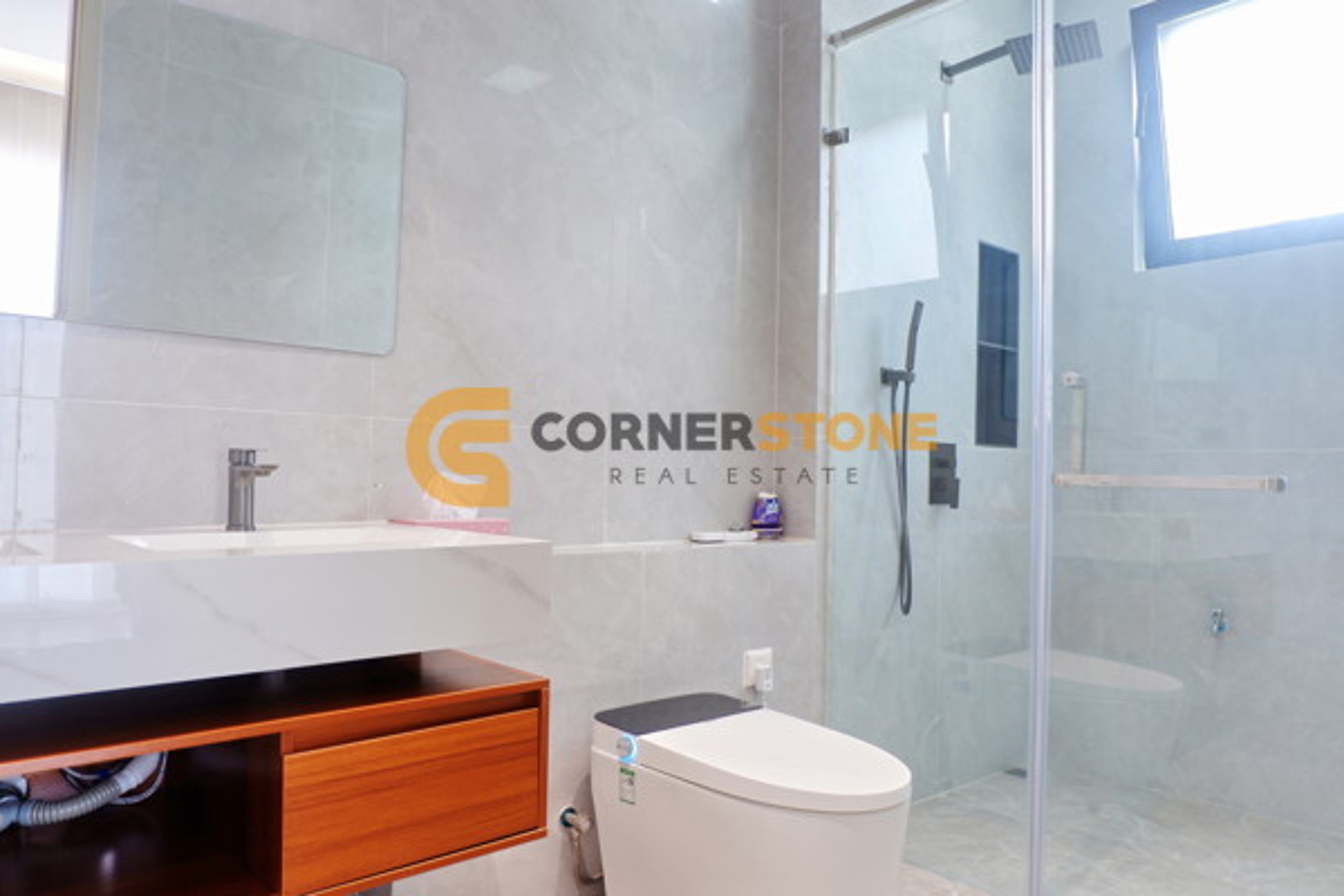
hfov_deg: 73.7
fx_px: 896
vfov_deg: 53.1
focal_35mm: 24
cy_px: 448
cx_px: 672
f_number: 3.5
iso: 200
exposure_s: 1/34
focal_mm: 16
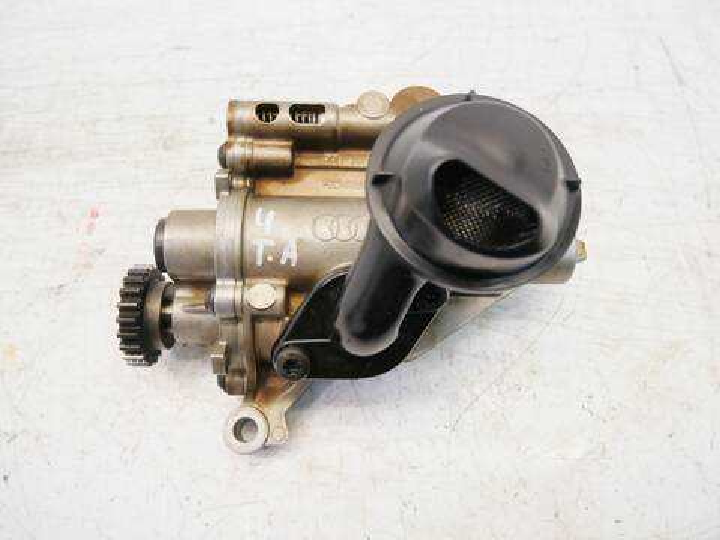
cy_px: 270
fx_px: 541
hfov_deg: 67.3
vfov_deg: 53.1
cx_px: 360
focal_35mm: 26
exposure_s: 1/60
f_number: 3.5
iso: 200
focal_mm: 13
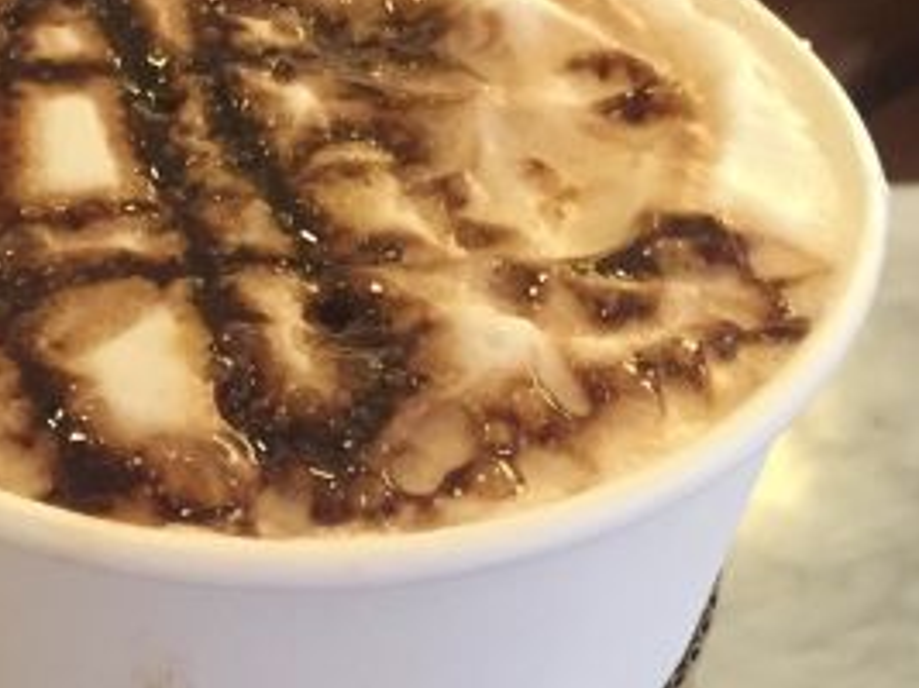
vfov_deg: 19.1
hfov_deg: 25.4
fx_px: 2017
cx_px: 234
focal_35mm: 76
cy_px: 604
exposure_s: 1/25
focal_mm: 4.15
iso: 250
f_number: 2.2
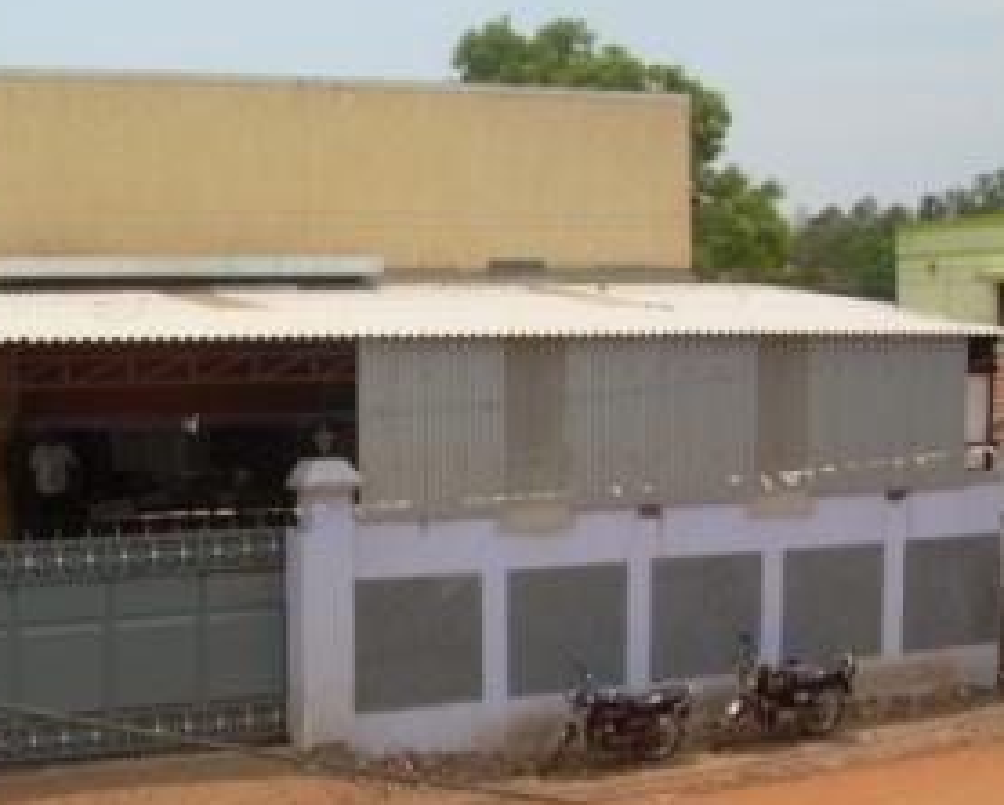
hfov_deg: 30.8
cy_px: 471
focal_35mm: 60
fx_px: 1784
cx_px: 239
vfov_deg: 25.4
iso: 50
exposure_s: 1/458
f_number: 4.6
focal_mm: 6.3
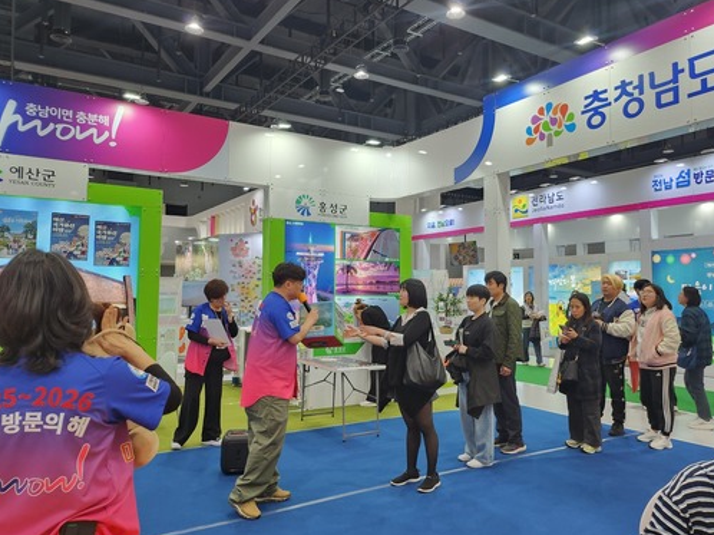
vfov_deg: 51.3
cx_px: 400
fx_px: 557
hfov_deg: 65.1
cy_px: 258
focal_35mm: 27
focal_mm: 5
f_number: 1.8
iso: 100
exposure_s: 1/120
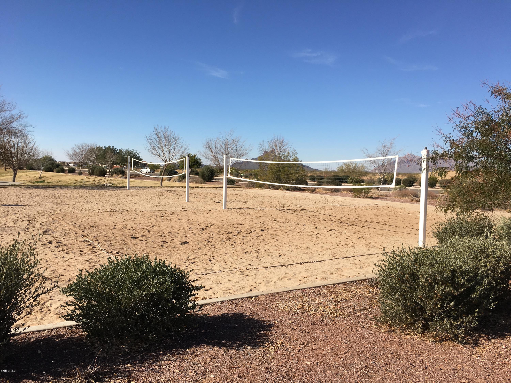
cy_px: 192
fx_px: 428
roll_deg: -1.2
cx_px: 256
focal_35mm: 29
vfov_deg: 48.2
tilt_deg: -3.8
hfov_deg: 61.7
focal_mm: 4.15
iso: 25
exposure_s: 1/1876
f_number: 2.2
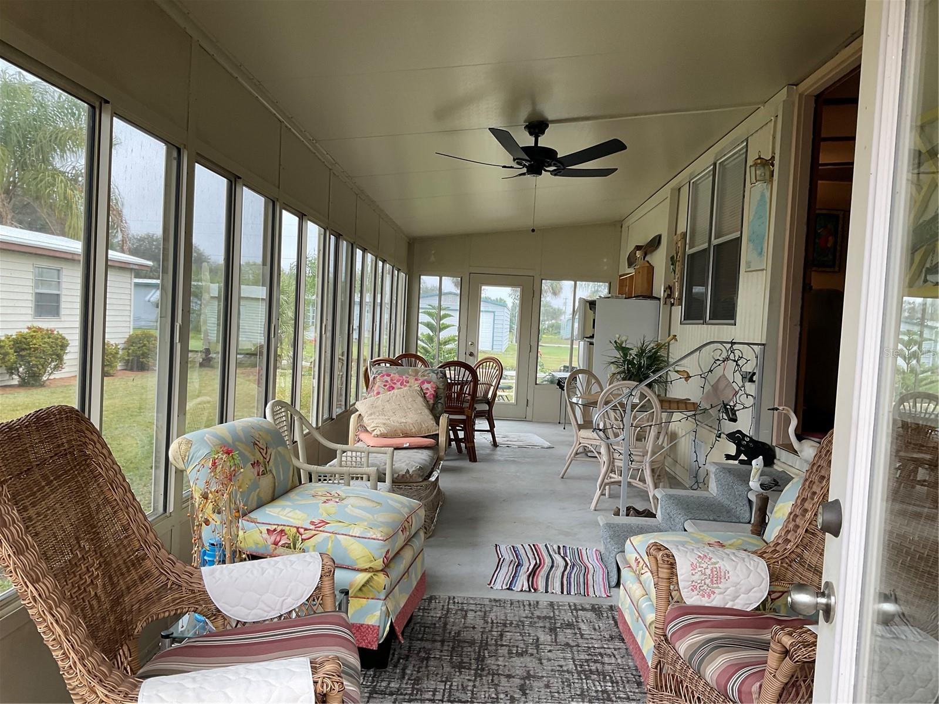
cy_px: 352
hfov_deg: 61.7
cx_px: 470
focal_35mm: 29
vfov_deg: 48.2
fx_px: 787
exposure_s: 1/120
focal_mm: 3
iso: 40
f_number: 1.8
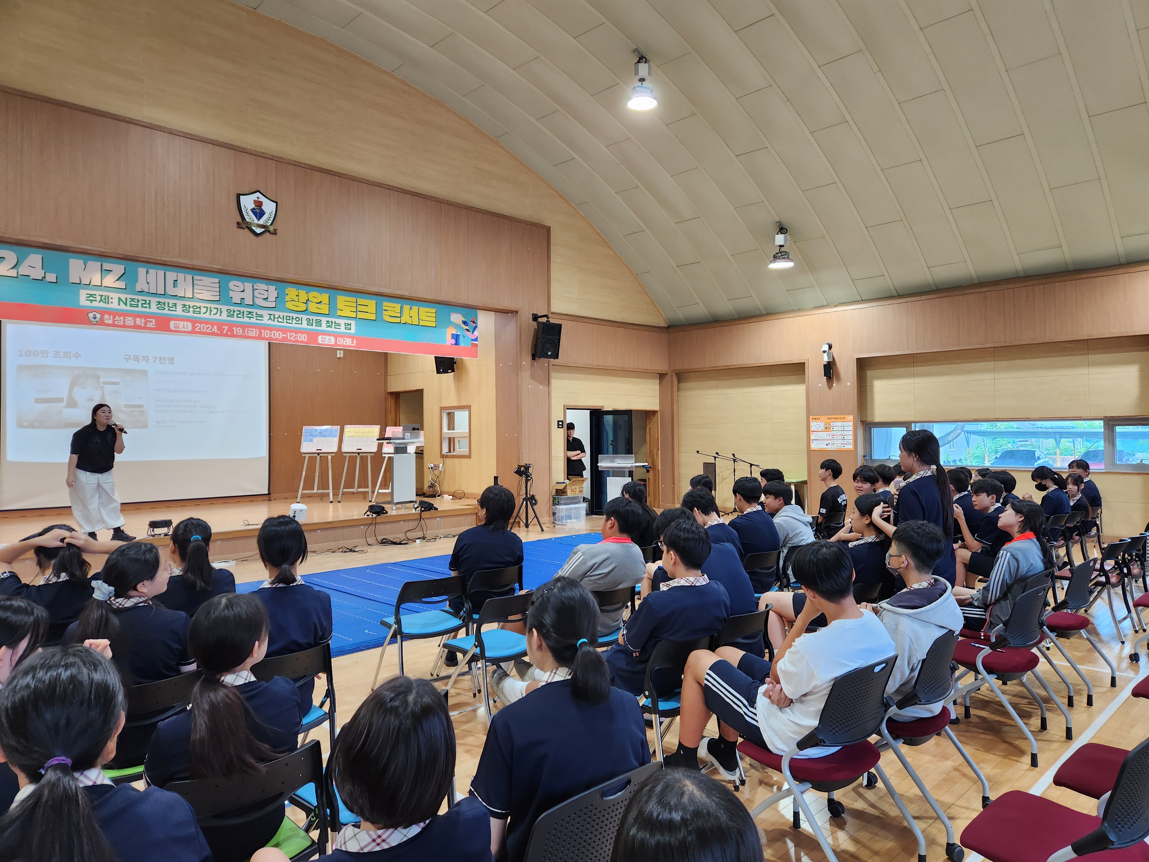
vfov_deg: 58.9
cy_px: 431
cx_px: 574
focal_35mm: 23
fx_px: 763
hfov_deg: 73.9
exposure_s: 1/120
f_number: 1.8
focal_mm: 5.4
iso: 125
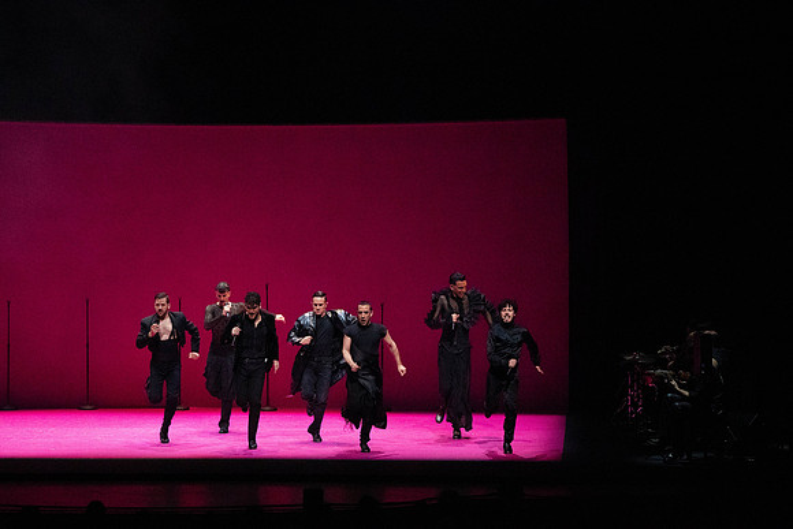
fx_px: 3062
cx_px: 396
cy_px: 264
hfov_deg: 14.8
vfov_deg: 9.9
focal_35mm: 139
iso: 25600
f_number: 9
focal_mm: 139
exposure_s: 1/400
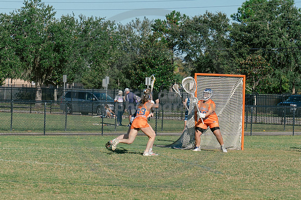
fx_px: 1490
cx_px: 131
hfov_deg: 11.5
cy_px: 83
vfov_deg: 7.7
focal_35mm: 178
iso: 250
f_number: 5.6
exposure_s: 1/1600
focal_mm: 70
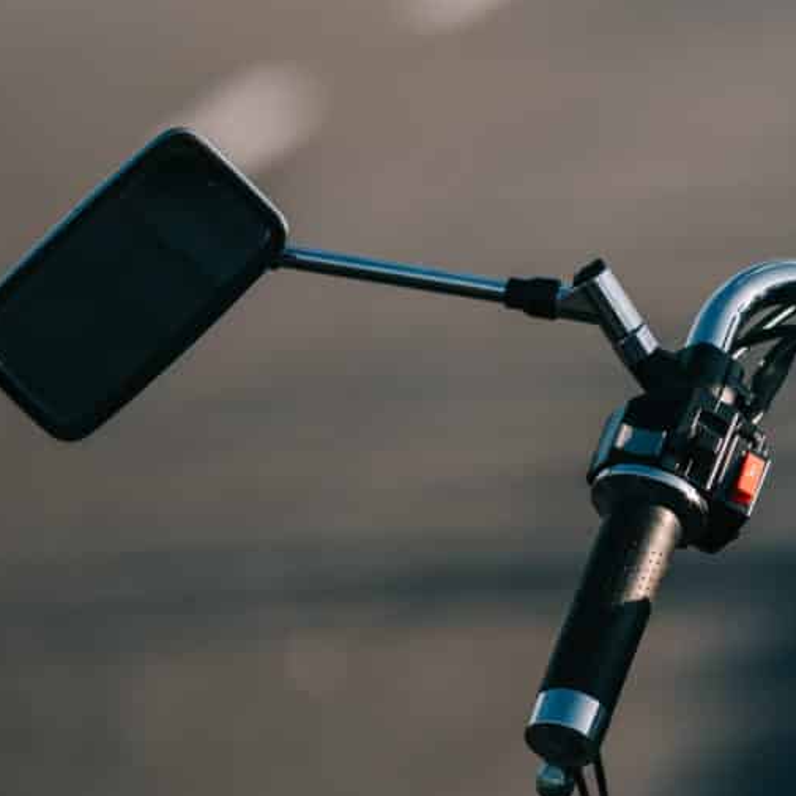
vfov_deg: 3.1
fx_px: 14803
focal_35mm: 569
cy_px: 192
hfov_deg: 3.1
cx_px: 1330
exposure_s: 1/1000
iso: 160
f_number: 3.2
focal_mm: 165
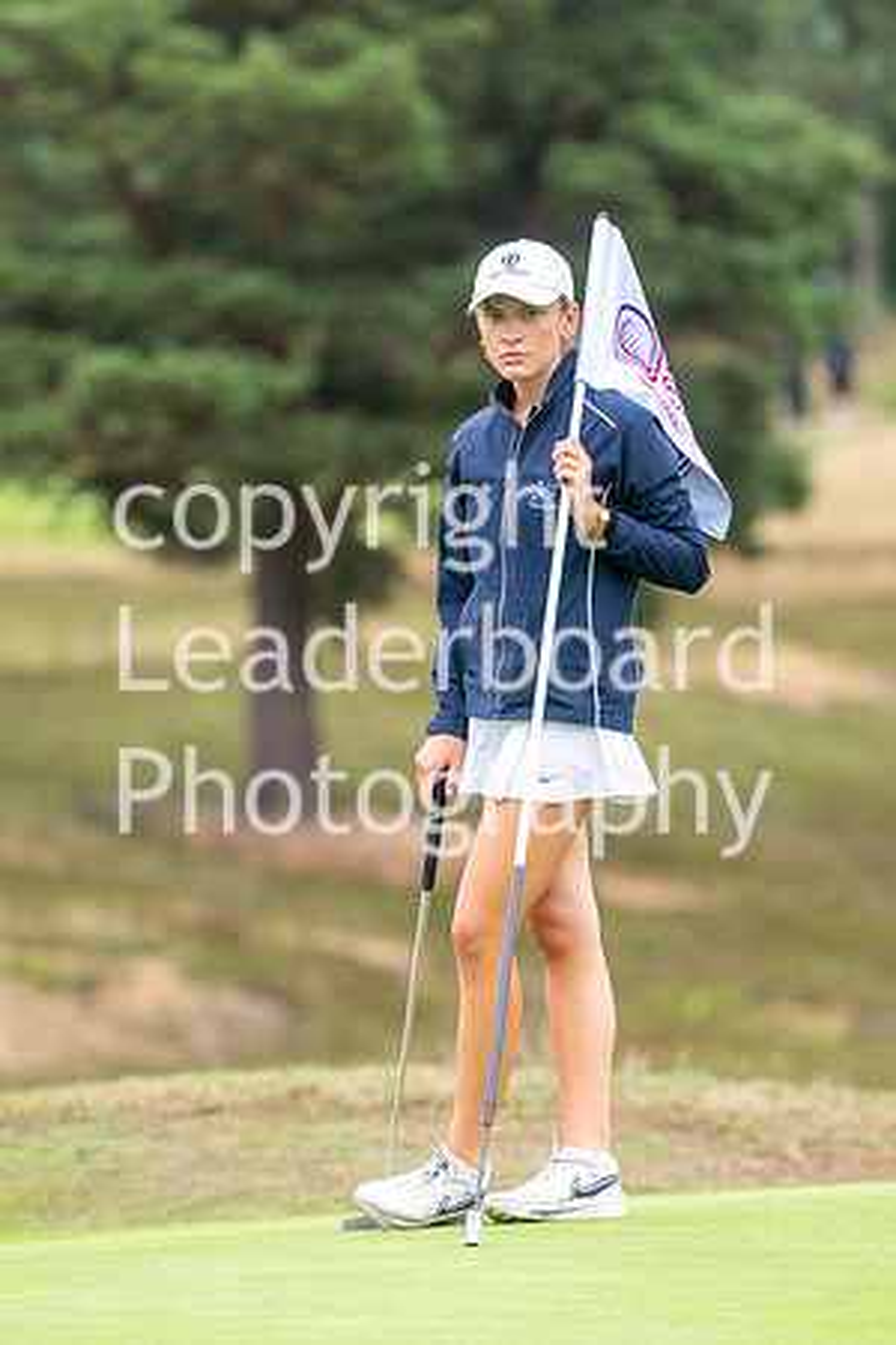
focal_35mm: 450
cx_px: 448
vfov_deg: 4.6
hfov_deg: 3.1
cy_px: 672
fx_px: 16799
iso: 400
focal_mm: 300
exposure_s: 1/1250
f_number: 5
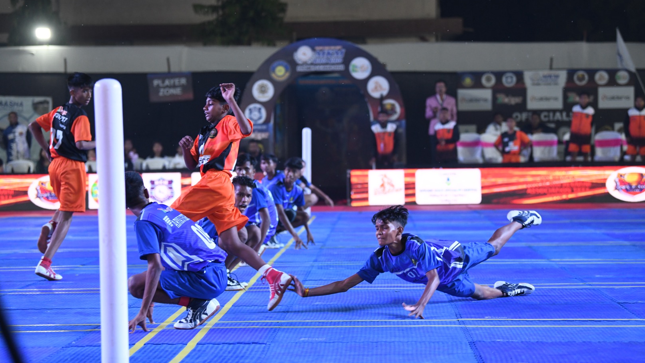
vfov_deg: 12.1
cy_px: 155
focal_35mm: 100
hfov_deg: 21.4
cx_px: 323
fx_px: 1710
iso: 2500
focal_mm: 95
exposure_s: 1/500
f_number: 2.8
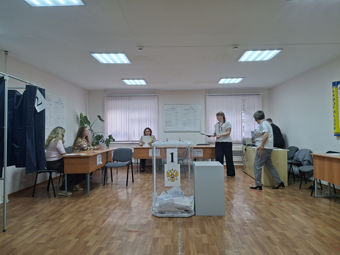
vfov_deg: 58.9
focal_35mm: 23
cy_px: 128
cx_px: 170
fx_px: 226
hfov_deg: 73.9
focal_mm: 5.54
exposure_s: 1/120
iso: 80
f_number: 1.8
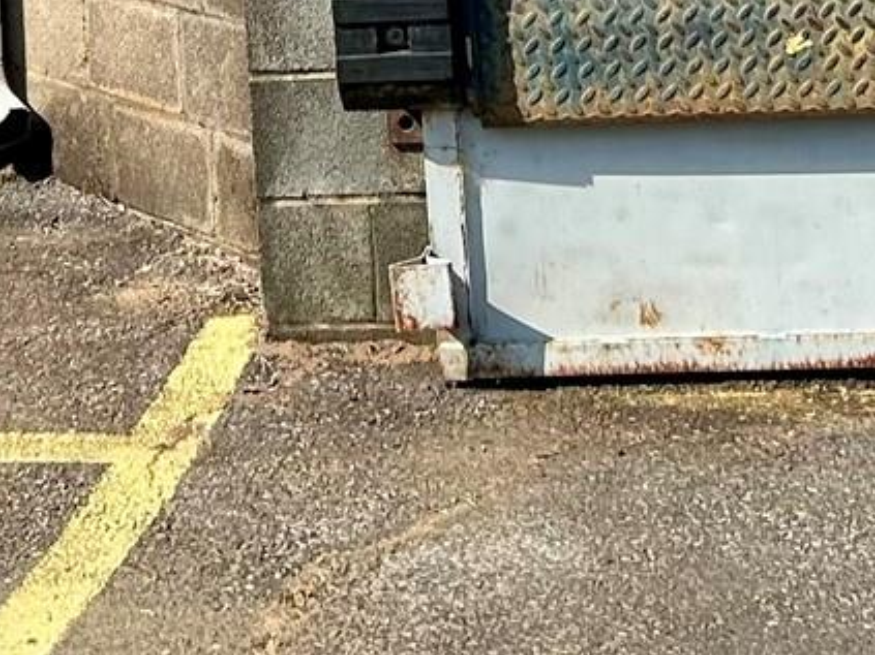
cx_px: 480
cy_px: -862
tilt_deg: +3.6
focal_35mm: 126
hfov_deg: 15.6
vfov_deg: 10.3
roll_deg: +3.9
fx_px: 3184
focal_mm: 5.7
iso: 50
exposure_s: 1/3077
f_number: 1.5
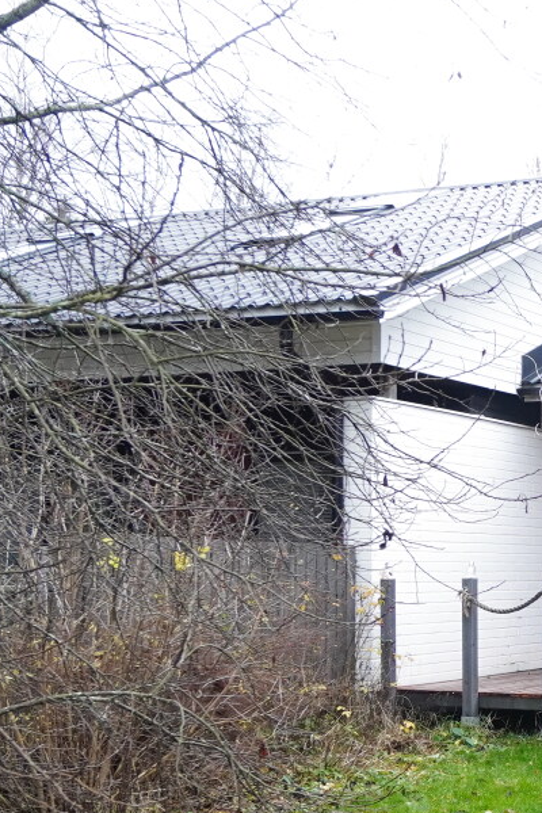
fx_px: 1219
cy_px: 614
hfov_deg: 19.4
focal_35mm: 54
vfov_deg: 36.0
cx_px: 948
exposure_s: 1/30
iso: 500
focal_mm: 10
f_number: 4
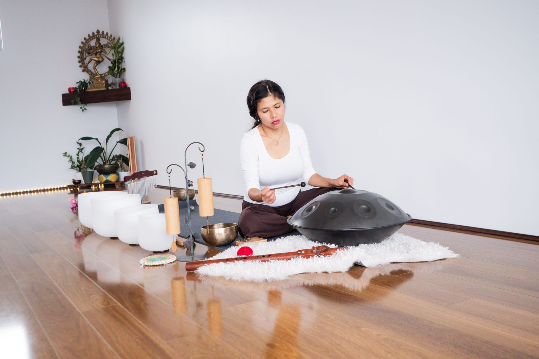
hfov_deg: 52.6
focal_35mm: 36
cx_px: 270
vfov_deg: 36.5
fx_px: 545
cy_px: 180
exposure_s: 1/40
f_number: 2.2
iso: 200
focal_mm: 17
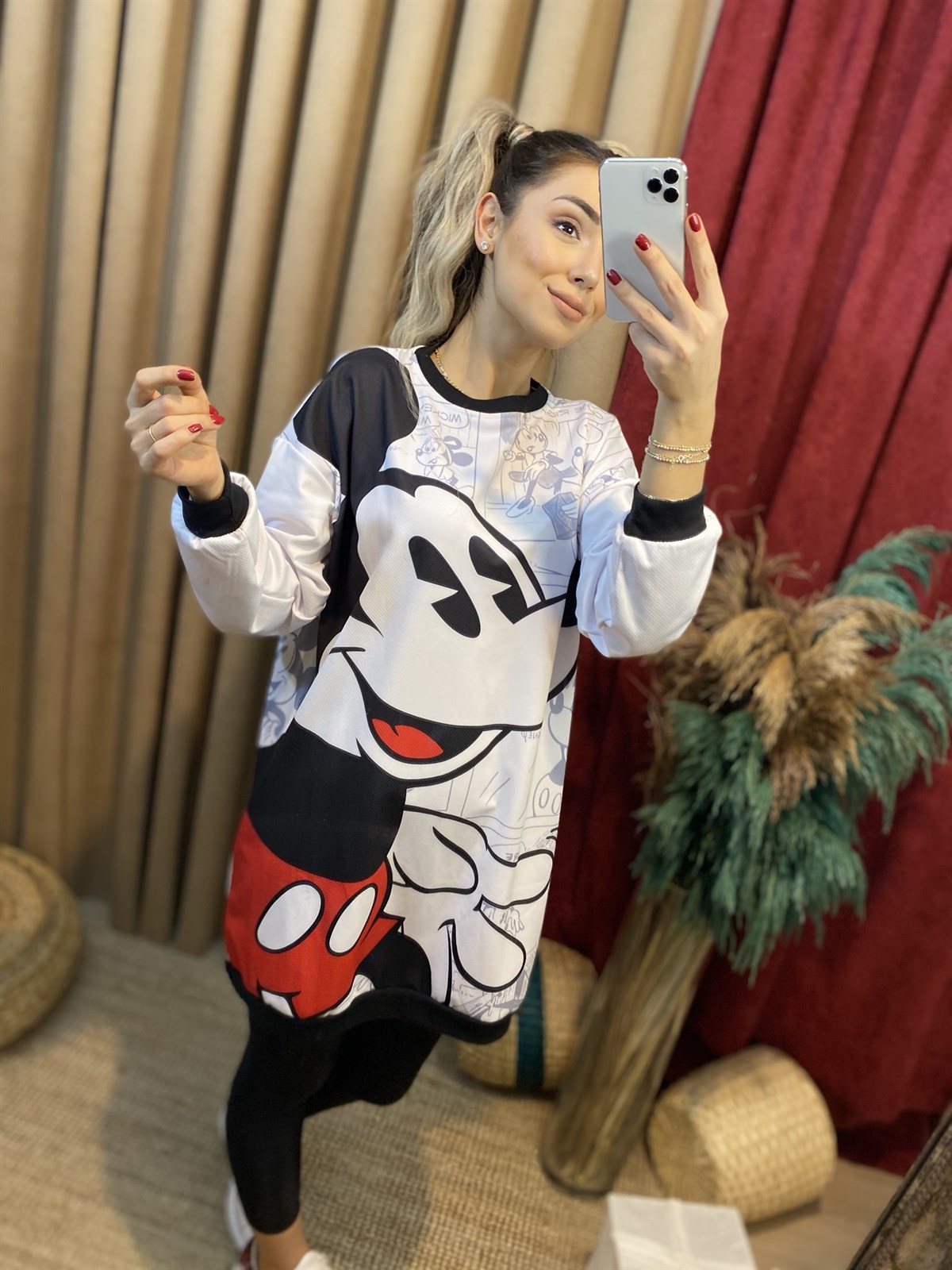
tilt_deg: -32.6
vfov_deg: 67.3
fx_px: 953
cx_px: 476
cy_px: 635
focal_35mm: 26
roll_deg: -11.1
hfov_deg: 53.1
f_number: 1.8
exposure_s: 1/50
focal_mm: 4.25
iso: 100
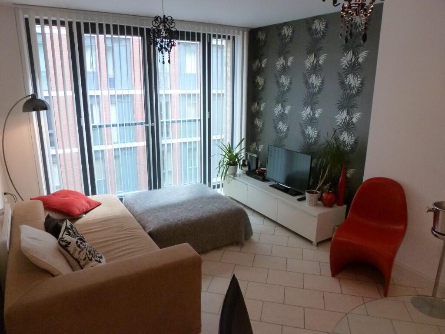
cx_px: 222
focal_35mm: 24
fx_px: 309
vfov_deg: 56.8
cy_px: 167
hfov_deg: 71.6
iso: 400
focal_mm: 4.3
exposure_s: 1/50
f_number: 3.3
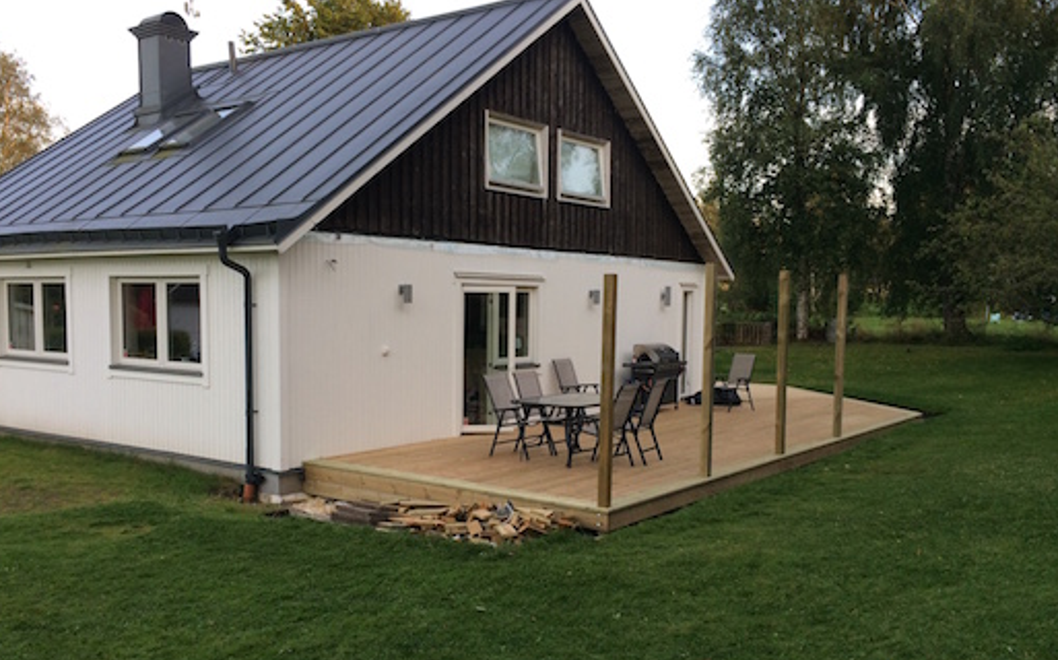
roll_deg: -0.3
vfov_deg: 38.2
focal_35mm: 33
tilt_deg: -4.1
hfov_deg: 58.1
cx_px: 503
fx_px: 951
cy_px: 387
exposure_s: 1/120
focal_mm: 4.15
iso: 40
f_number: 2.2
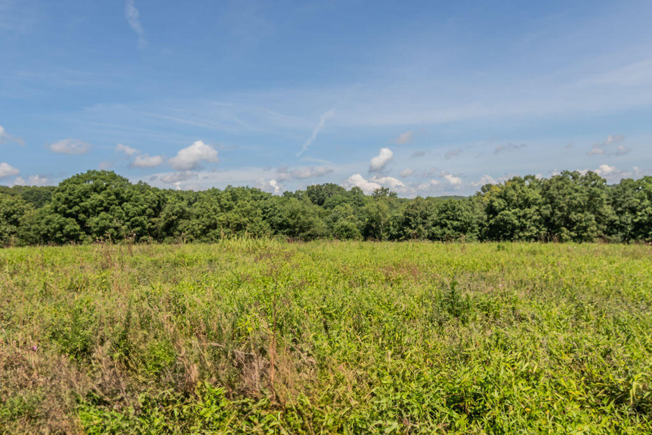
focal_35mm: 24
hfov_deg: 73.7
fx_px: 435
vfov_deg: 53.1
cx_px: 326
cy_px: 218
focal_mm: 16
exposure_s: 1/250
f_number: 13
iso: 400
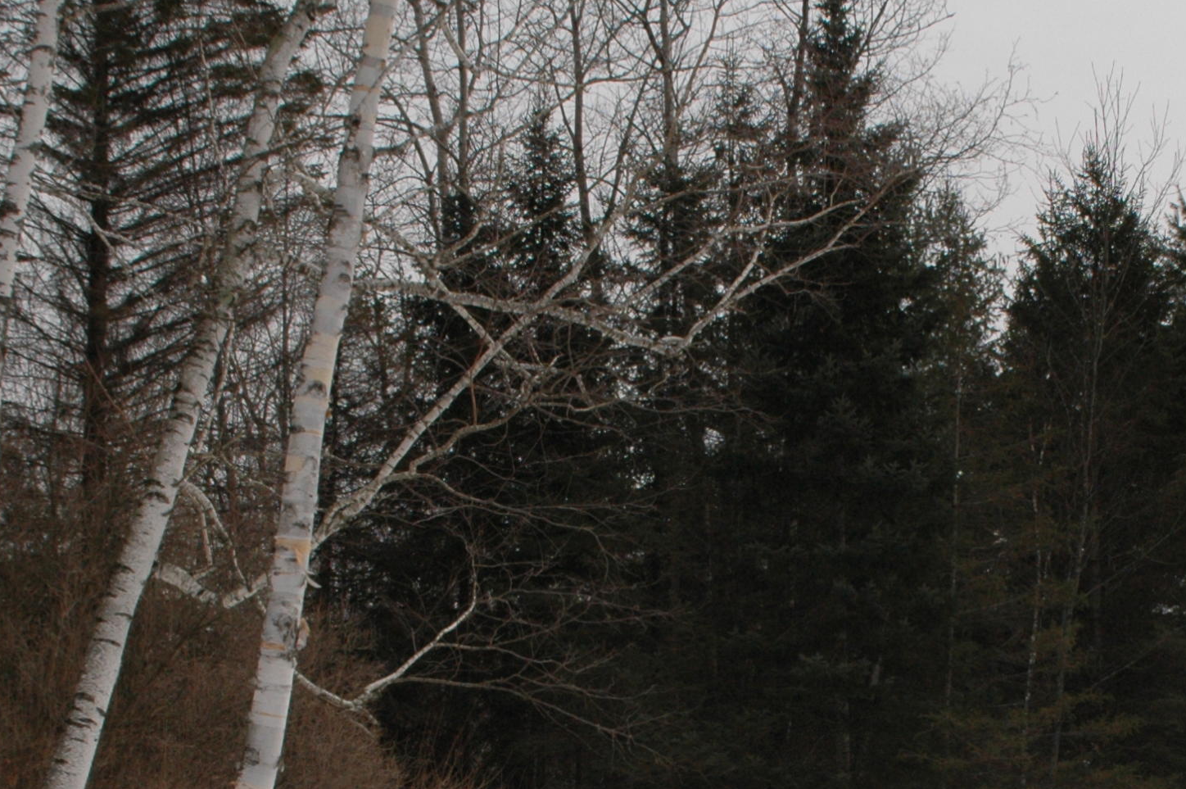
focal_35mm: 87
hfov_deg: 23.3
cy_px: 750
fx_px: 2864
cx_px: 813
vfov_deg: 15.5
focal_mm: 28
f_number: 11
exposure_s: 1/500
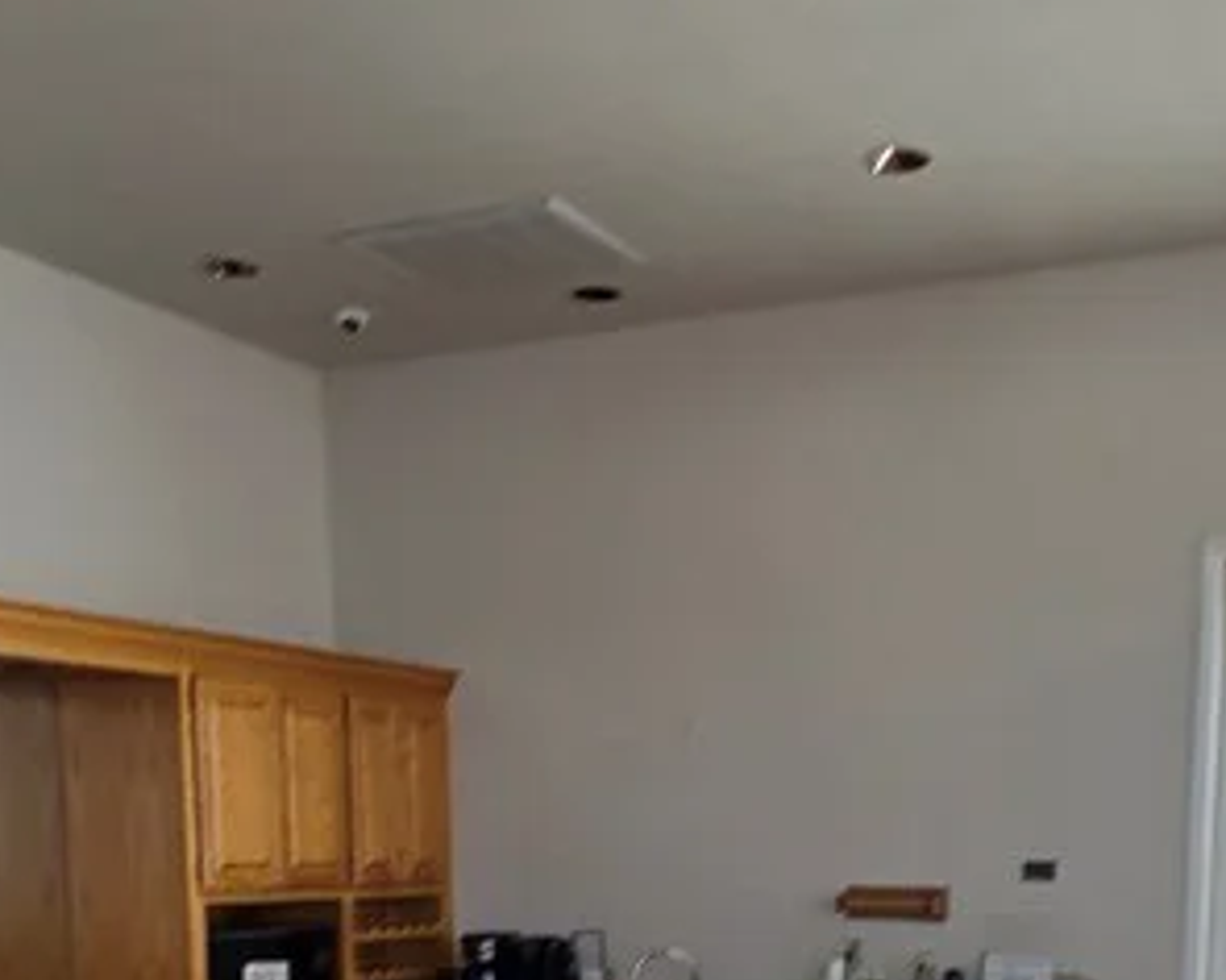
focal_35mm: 44
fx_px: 1597
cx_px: 569
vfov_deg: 28.9
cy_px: 1213
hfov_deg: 42.0
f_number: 1.9
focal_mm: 2.2
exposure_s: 1/120
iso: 50
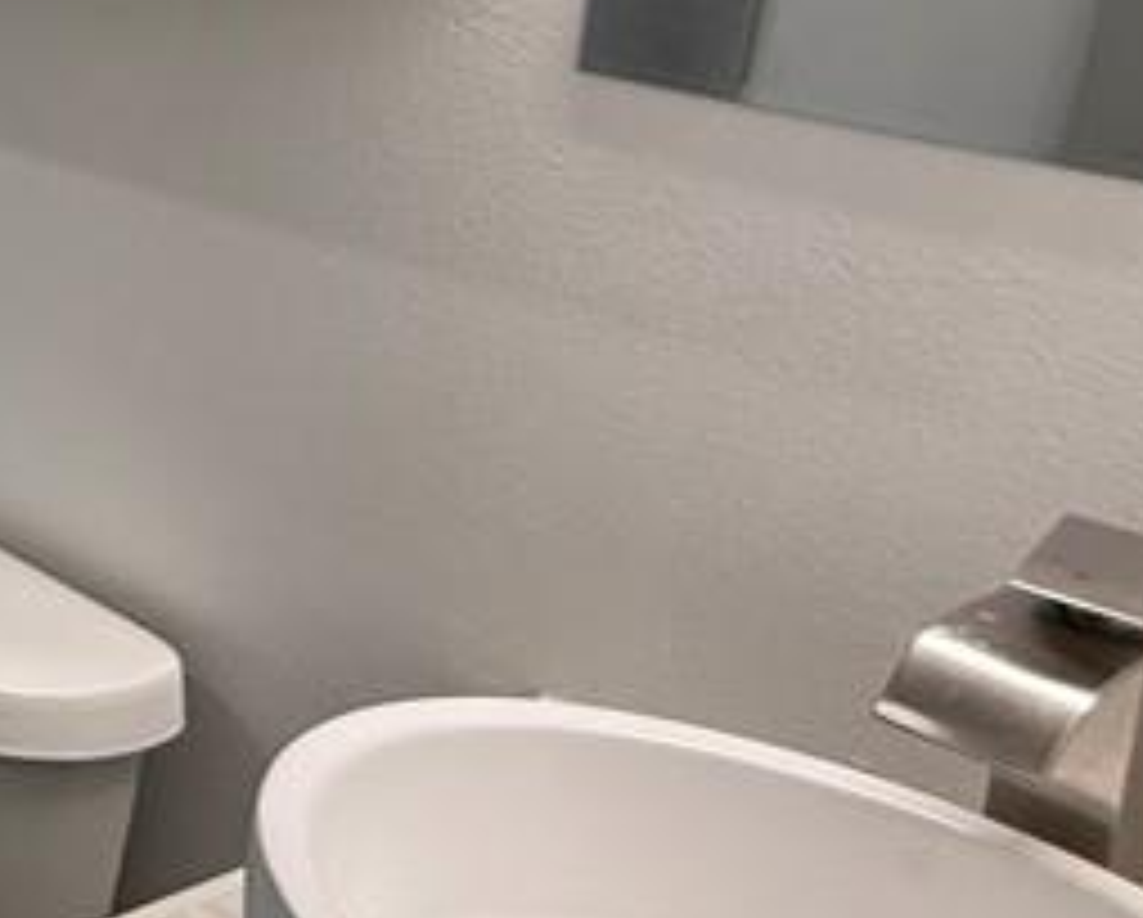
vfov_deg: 25.7
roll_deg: -0.3
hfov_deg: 22.1
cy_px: -76
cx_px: -878
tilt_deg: -9.6
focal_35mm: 55
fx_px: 1863
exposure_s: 1/120
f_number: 2.2
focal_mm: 2.22
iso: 250
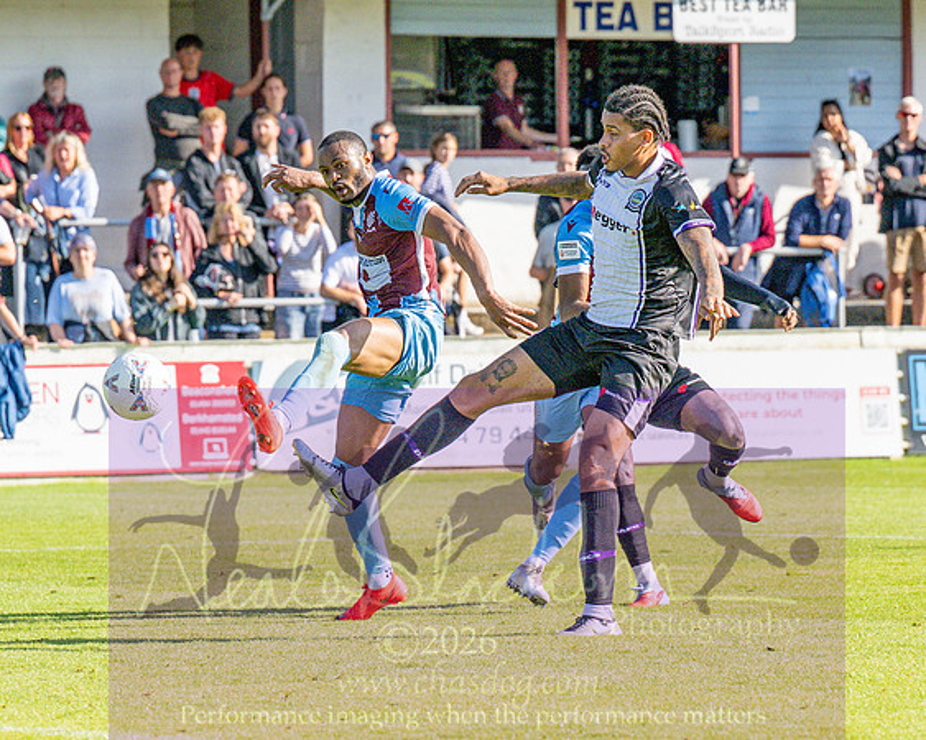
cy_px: 462
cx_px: 295
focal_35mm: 343
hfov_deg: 5.6
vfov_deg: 4.5
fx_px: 9394
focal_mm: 130
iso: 400
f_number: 4
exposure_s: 1/4000
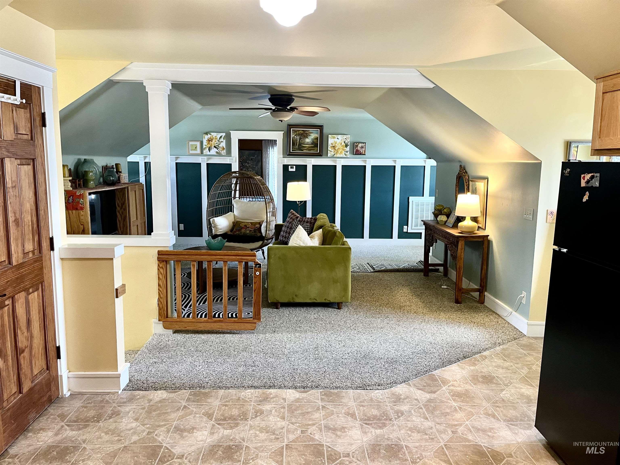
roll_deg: -1.1
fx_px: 466
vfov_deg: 53.1
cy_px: 232
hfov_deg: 67.3
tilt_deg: -8.1
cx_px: 310
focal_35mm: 26
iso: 160
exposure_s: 1/60
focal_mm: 5.1
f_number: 1.6
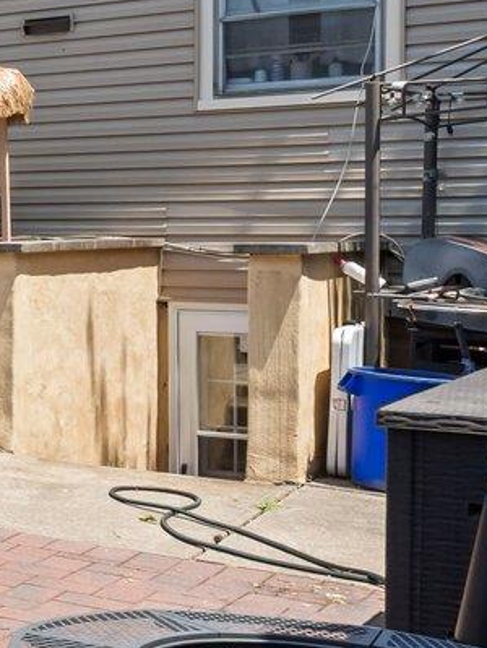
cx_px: -726
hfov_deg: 13.9
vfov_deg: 28.0
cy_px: 230
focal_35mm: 69
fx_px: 1292
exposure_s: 1/500
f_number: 10
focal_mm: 14
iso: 500
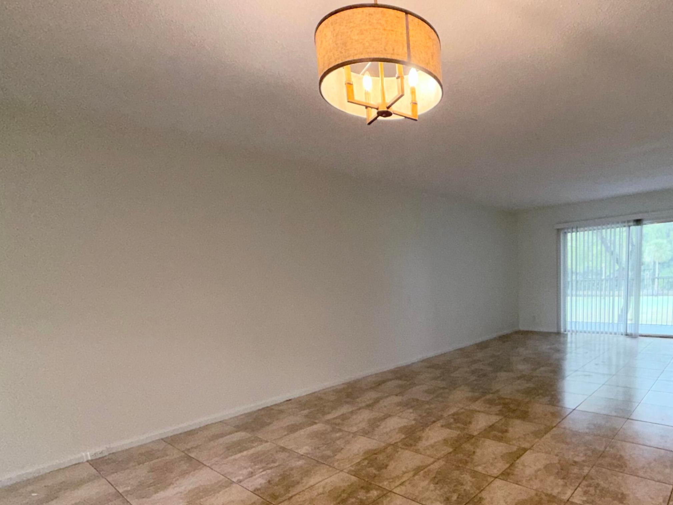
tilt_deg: -9.5
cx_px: 464
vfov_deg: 64.0
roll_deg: +3.6
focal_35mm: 20
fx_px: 389
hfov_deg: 78.3
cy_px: 344
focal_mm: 2.22
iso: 200
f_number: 2.2
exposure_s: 1/120
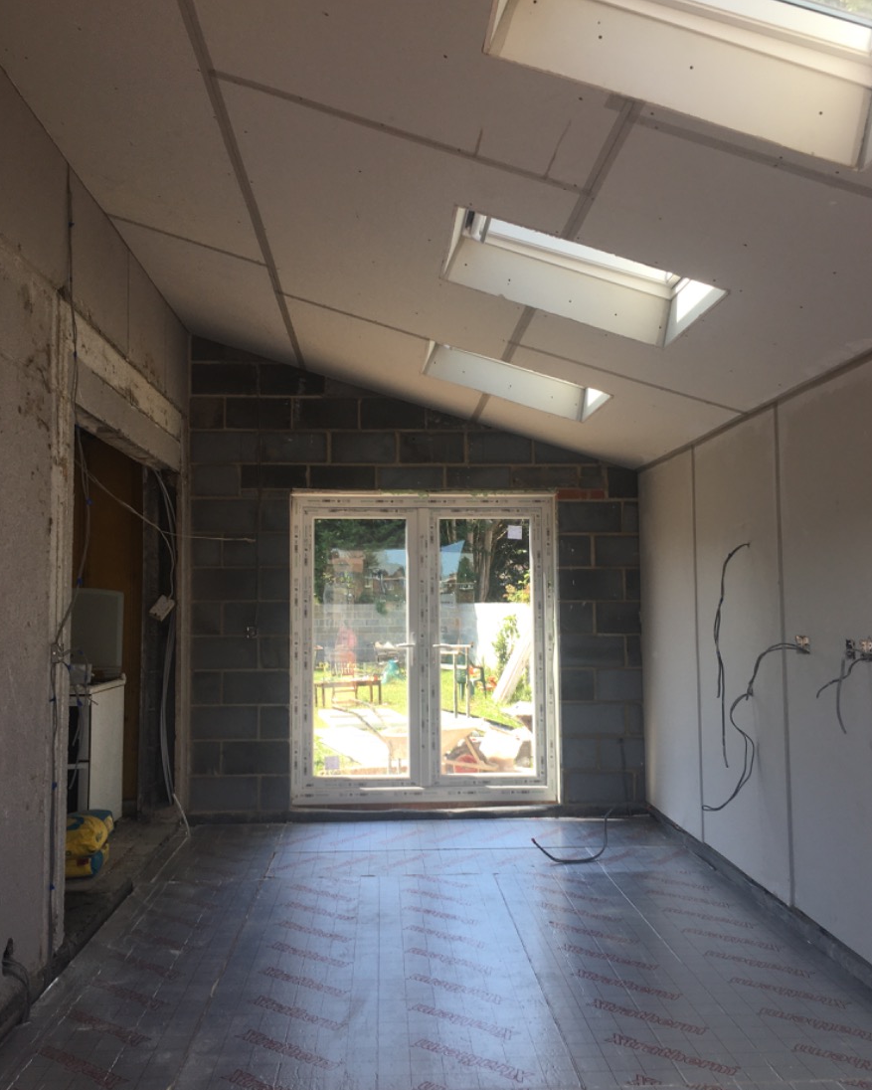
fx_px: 1000
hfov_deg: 47.1
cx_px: 436
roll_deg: +0.6
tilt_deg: +4.6
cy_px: 532
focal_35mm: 31
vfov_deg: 57.2
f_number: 2.2
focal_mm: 4.15
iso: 25
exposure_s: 1/192
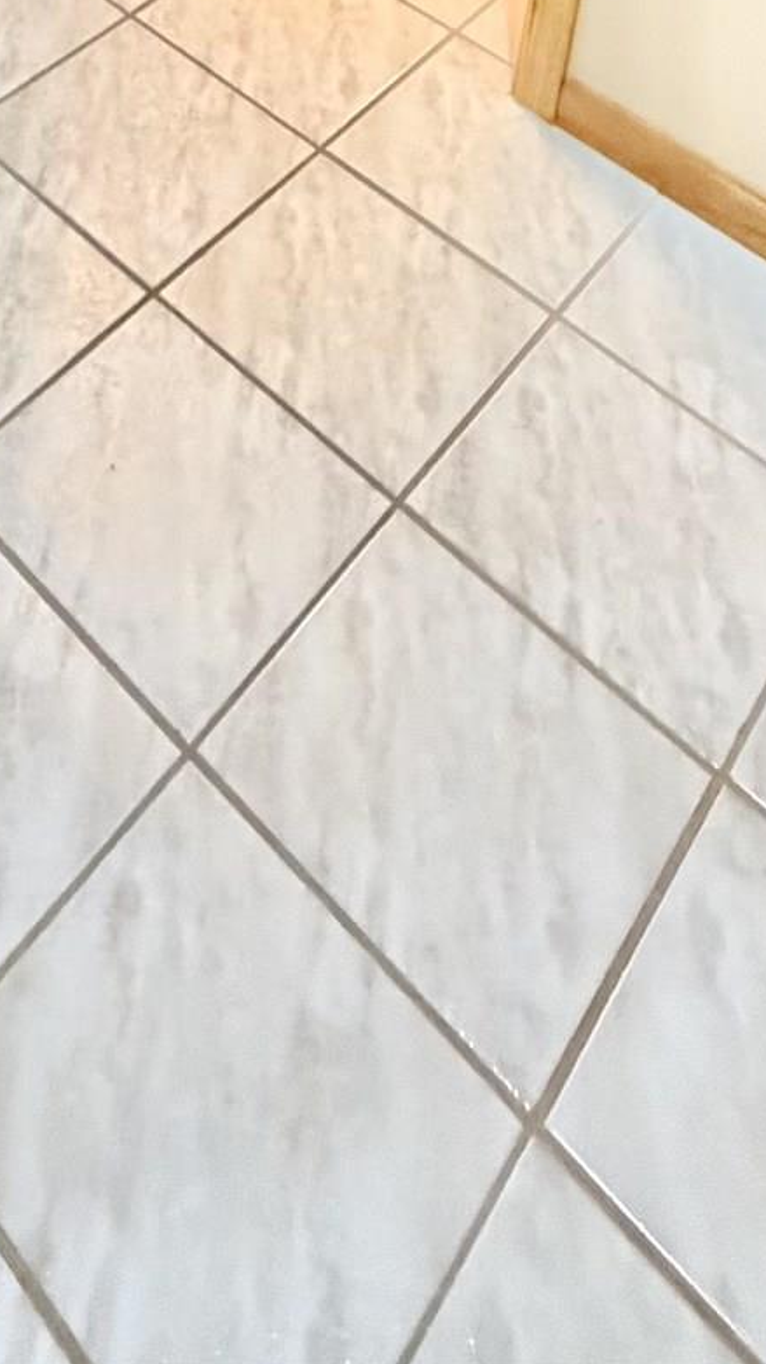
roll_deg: -2.7
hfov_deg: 25.3
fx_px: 1626
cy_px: -643
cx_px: 5
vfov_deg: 29.4
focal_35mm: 45
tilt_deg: -17.2
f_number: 2.2
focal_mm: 2.22
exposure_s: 1/60
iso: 640
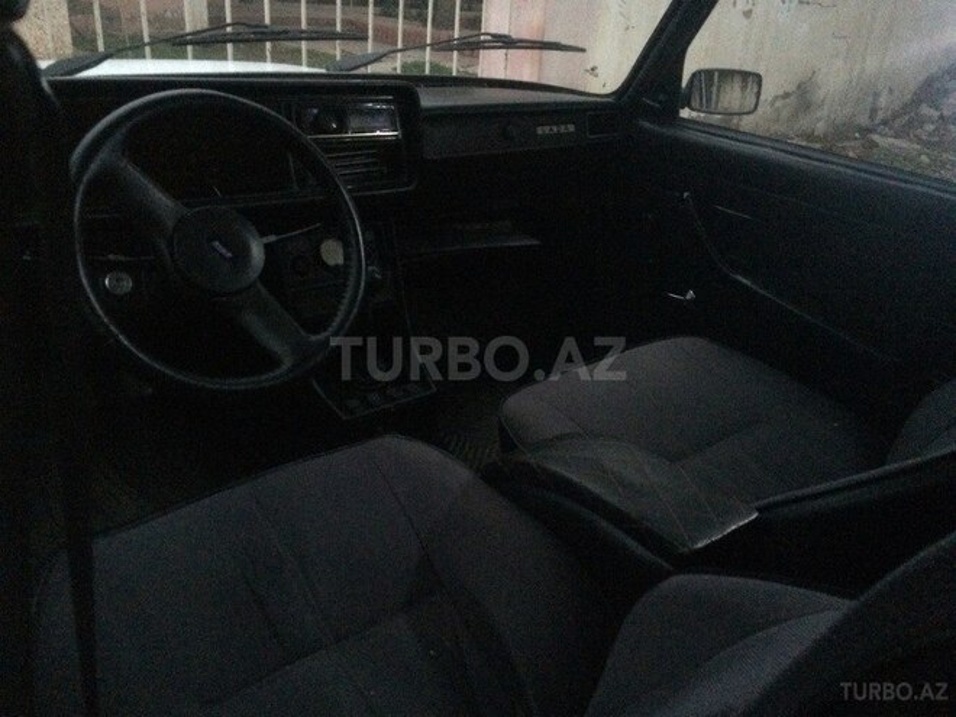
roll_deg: -2.5
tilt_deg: -22.1
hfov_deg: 61.7
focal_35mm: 29
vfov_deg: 48.2
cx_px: 478
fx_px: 801
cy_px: 358
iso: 2000
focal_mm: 4.15
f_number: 2.2
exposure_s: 1/17
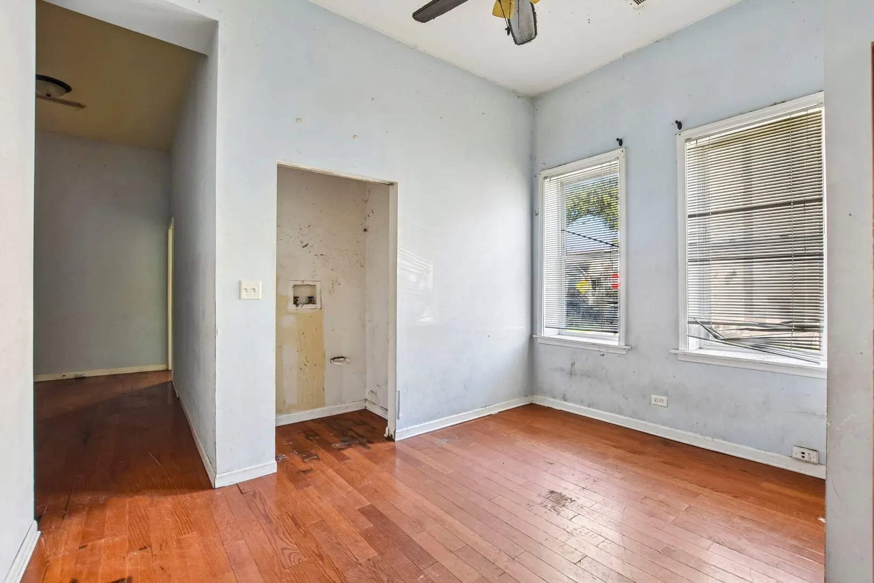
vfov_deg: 77.3
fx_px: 364
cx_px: 437
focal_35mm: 15
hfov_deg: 100.4
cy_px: 292
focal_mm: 10
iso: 400
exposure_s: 1/15
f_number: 8
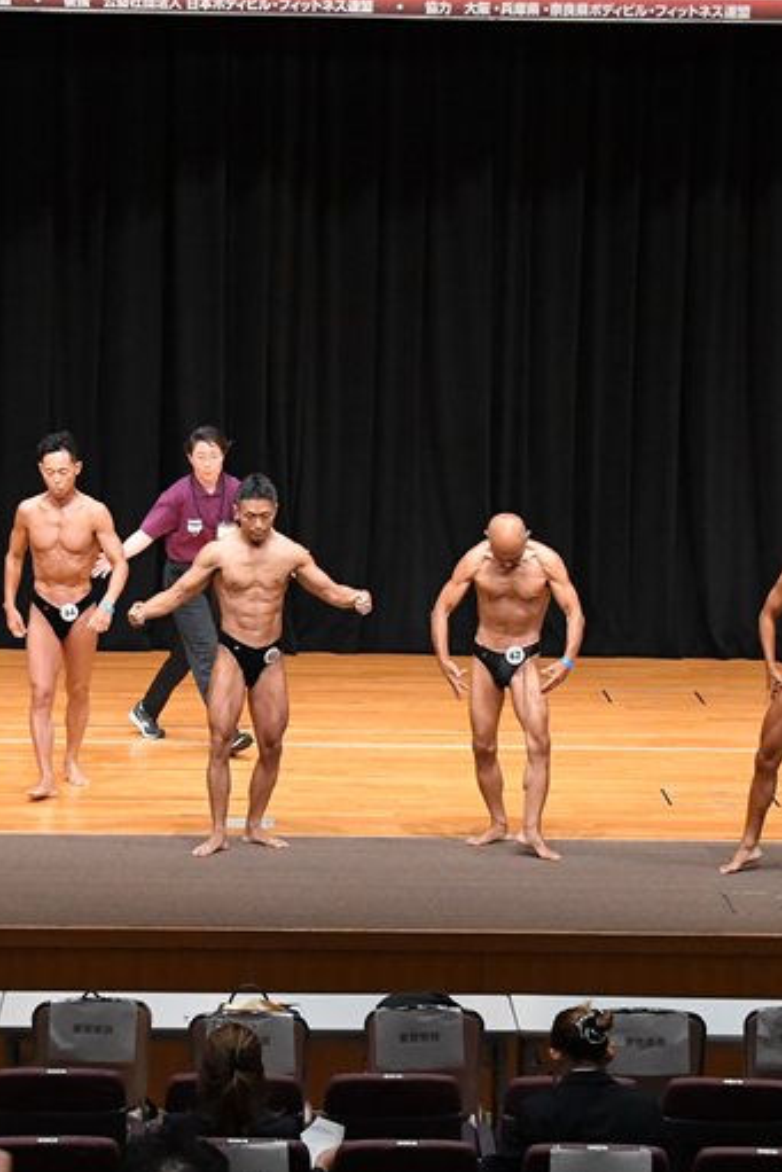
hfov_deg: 9.7
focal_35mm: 141
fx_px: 4591
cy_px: 587
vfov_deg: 14.5
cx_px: 338
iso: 5000
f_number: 5.6
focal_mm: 62
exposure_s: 1/400
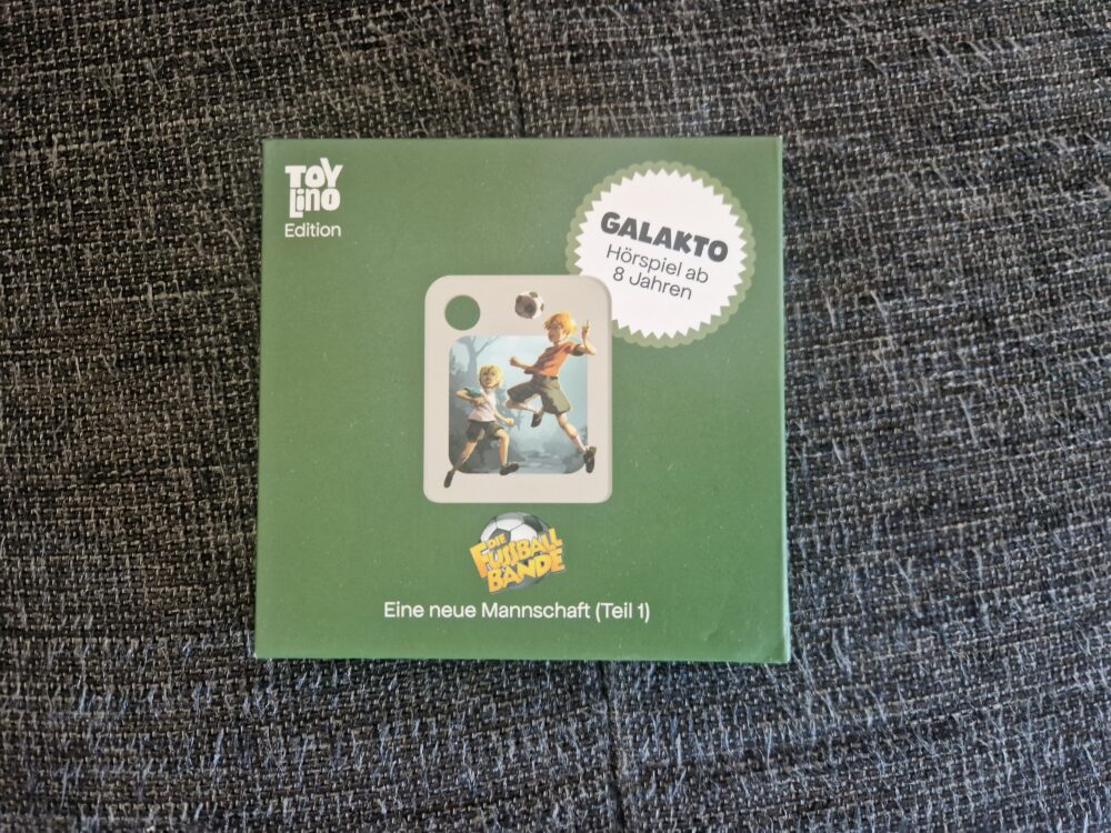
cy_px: 416
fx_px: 738
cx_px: 556
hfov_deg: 73.9
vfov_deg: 58.9
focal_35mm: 23
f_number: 1.8
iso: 80
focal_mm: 5.4
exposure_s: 1/100
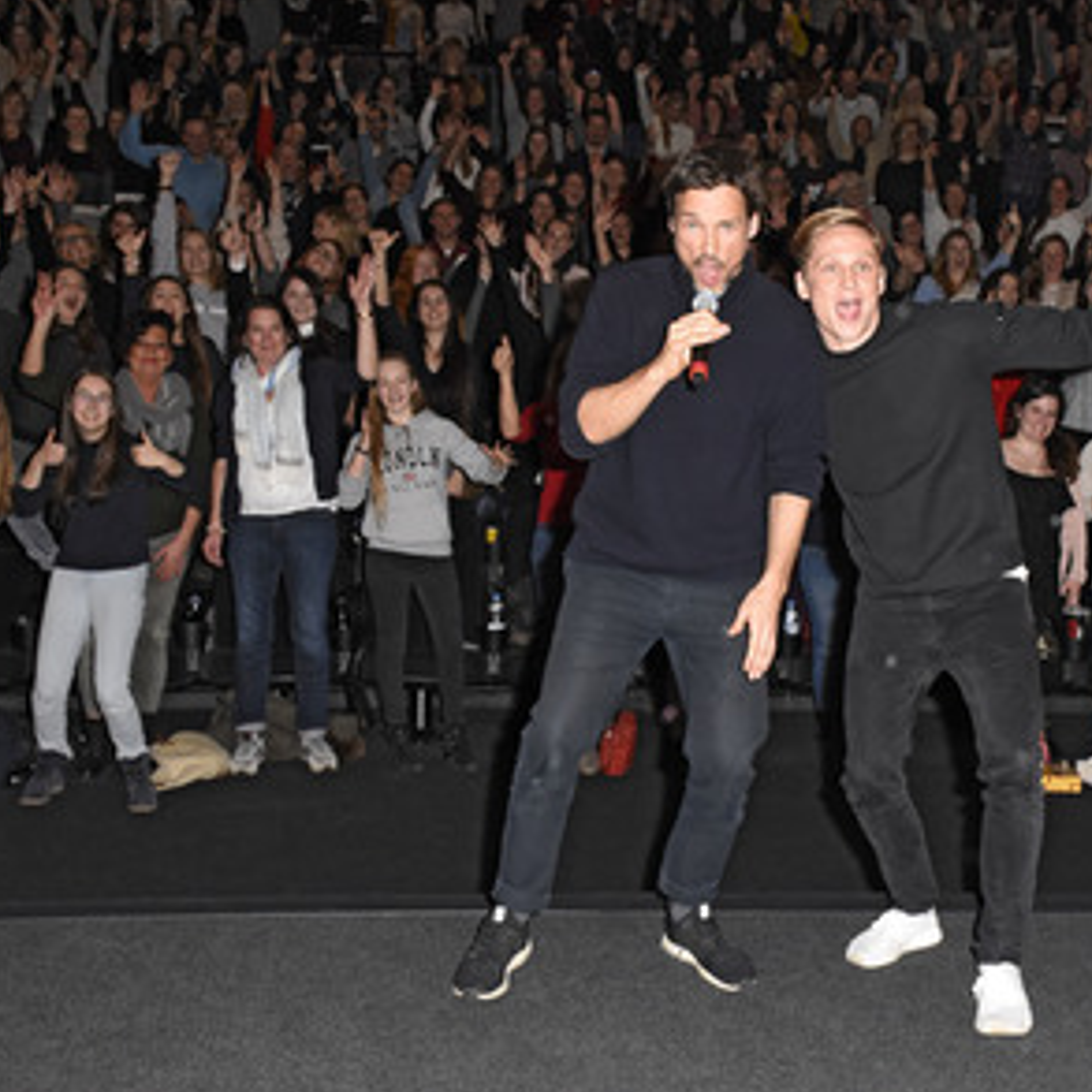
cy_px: 544
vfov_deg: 33.4
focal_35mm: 51
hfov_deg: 32.9
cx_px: 788
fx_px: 1820
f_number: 6.3
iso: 1600
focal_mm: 26
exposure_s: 1/125
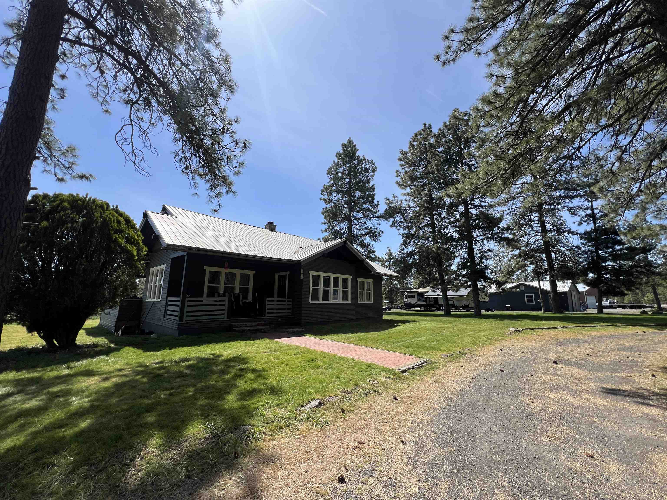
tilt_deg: +11.9
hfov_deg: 106.2
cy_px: 250
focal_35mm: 13
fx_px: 250
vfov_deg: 89.9
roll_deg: -0.8
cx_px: 334
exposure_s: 1/1672
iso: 32
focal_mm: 1.57
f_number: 1.8
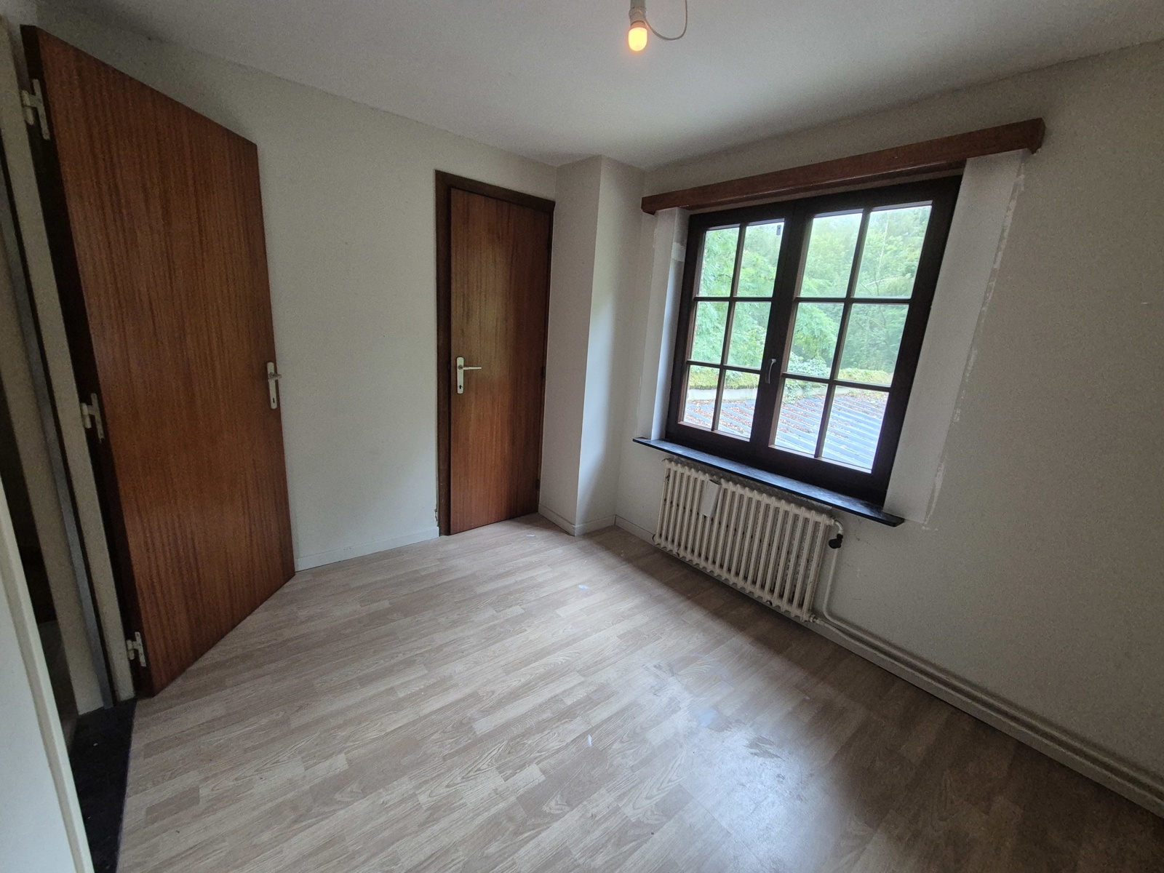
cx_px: 582
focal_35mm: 13
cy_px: 436
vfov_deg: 89.9
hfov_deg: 106.2
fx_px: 437
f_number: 2.2
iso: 640
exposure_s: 1/50
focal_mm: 2.2
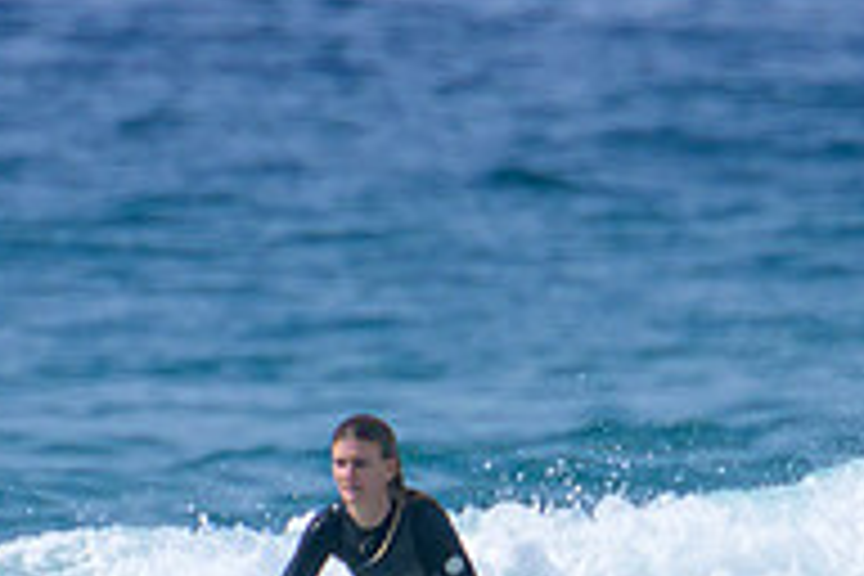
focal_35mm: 3299
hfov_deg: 0.6
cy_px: 931
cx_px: 240
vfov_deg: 0.4
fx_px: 79170
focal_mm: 800
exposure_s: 1/2000
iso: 500
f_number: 11
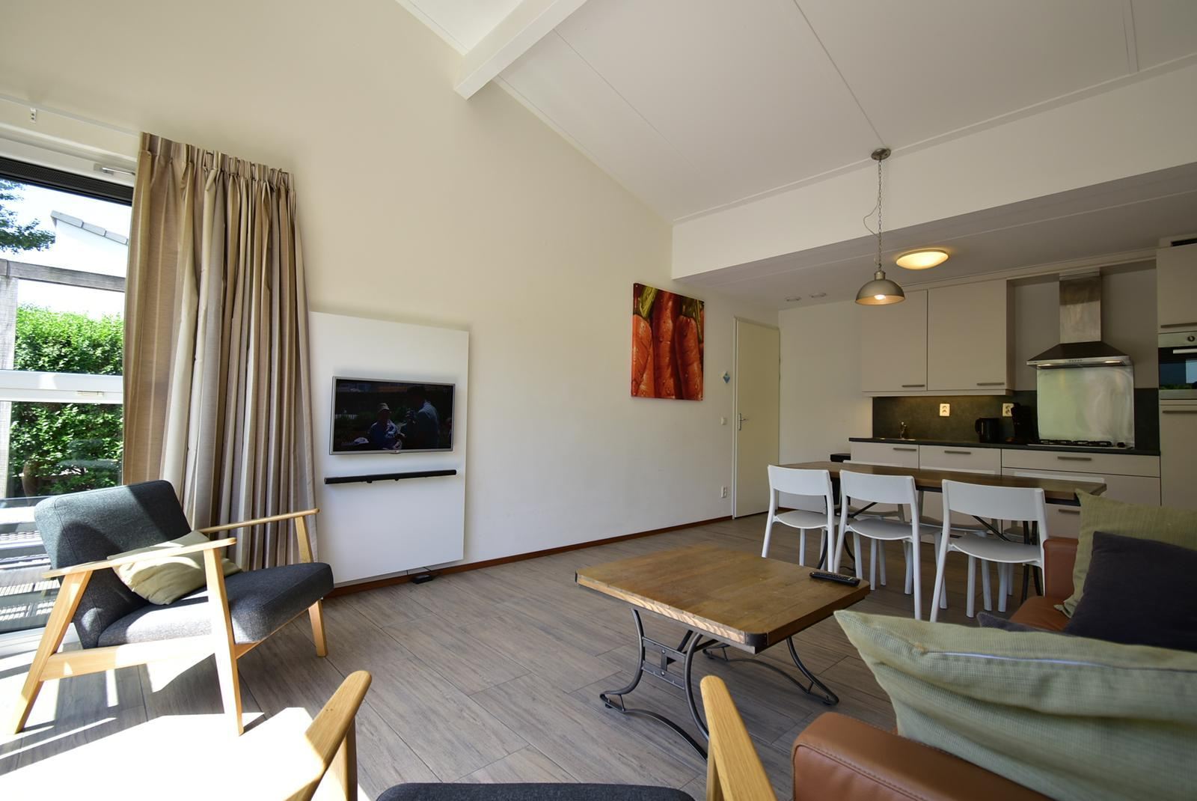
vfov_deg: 77.4
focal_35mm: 15
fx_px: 499
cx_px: 598
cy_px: 400
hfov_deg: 100.3
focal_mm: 10
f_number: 4.5
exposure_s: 1/60
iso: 100
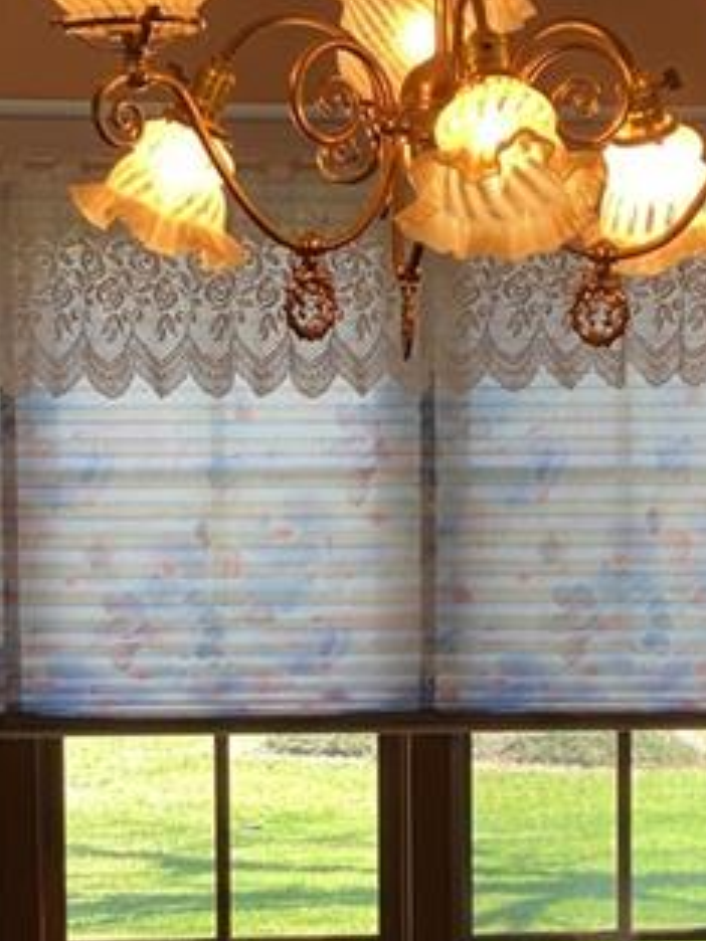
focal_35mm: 128
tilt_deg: -4.5
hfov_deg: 11.6
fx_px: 3481
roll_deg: +0.6
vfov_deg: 15.2
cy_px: 893
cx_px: 356
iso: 40
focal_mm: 6
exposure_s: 1/120
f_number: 2
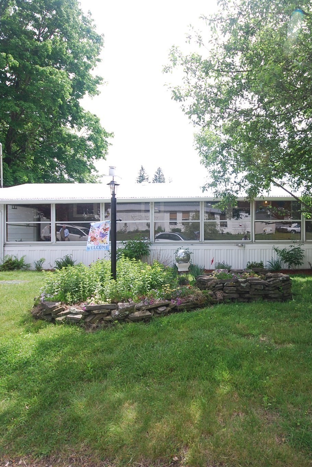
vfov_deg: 72.1
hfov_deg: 49.6
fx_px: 322
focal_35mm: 25
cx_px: 236
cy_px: 234
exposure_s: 1/160
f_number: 6.3
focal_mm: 11
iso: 100
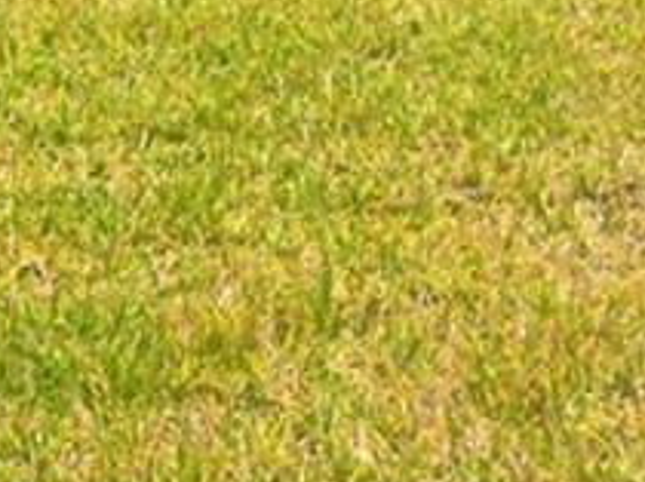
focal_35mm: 110
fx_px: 2047
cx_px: 452
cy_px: -599
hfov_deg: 17.8
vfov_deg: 11.5
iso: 100
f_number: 4.5
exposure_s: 1/1600
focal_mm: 10
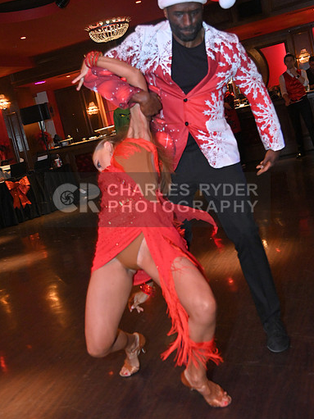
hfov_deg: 30.3
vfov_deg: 39.7
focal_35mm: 48
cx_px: 158
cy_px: 200
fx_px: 581
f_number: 4
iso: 4000
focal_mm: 44
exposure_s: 1/100
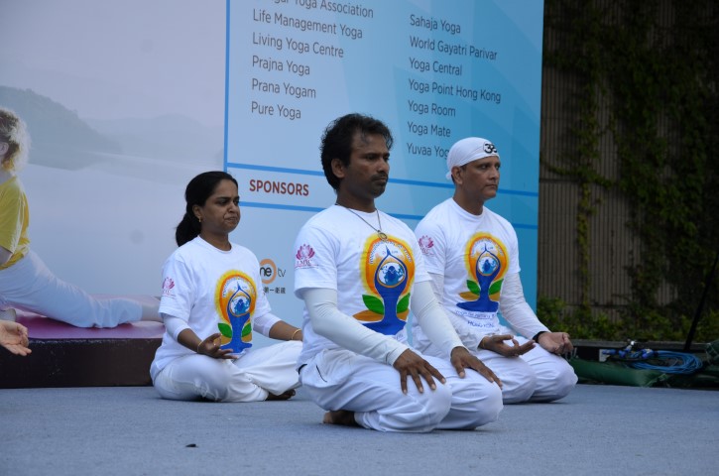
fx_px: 2092
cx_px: 360
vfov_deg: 13.0
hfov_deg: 19.5
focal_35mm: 105
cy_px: 238
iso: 200
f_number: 6.3
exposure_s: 1/160
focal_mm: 70
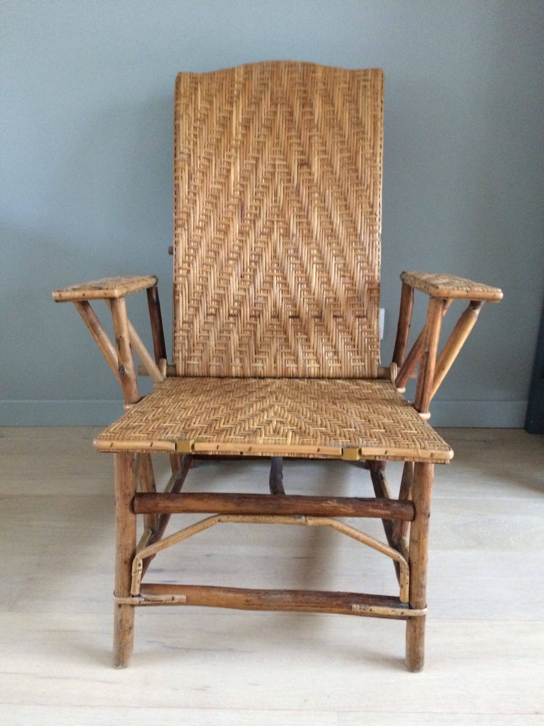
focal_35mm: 29
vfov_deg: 61.7
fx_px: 608
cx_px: 272
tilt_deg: -22.0
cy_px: 363
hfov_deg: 48.2
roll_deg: -1.5
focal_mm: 4.15
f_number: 2.2
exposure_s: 1/17
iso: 320
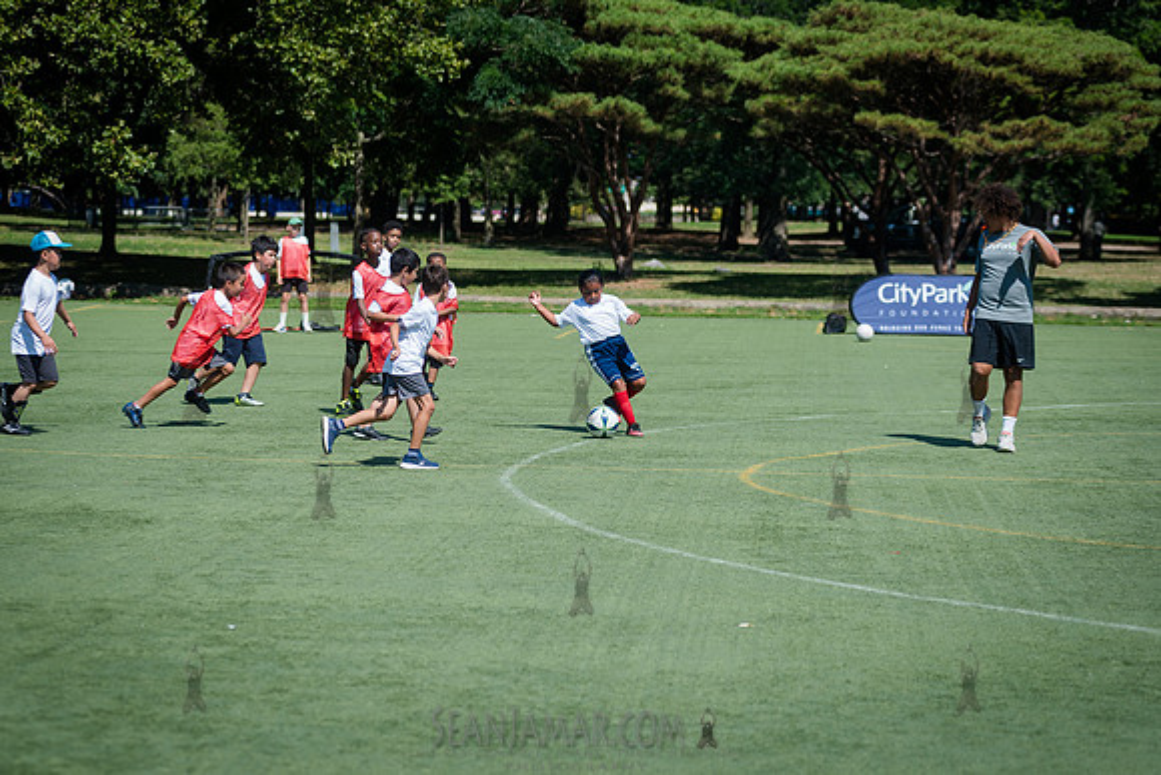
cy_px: 388
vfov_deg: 13.7
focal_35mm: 100
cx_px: 580
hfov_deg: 20.4
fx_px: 3226
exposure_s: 1/2000
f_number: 4
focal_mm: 100
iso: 200
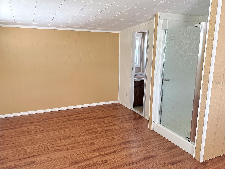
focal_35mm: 26
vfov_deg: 53.1
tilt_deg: -12.1
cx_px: 107
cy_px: 83
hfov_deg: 67.3
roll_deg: +0.0
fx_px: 169
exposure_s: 1/103
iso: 200
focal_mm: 6.76
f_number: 1.78
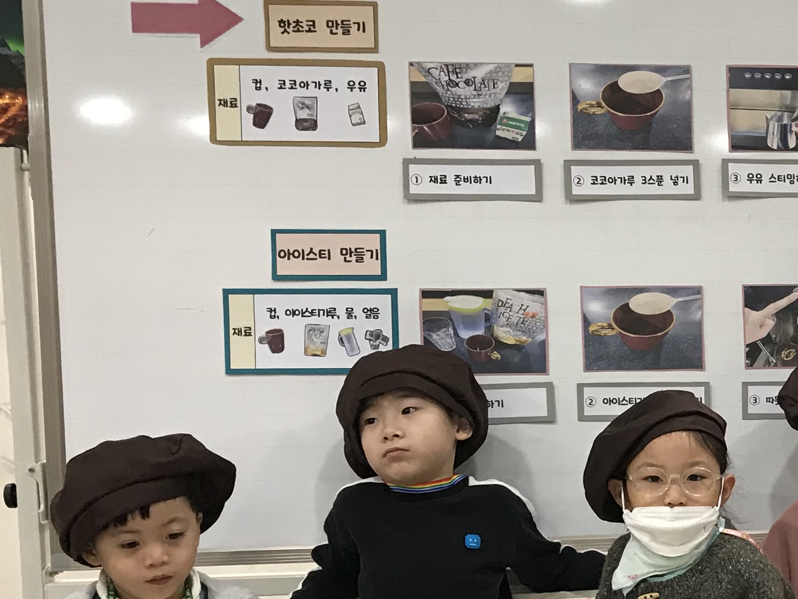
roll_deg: +1.3
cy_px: 520
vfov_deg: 19.8
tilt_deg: -5.2
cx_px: 897
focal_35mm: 73
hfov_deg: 24.7
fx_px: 1683
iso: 32
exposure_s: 1/30
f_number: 1.8
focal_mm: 3.99
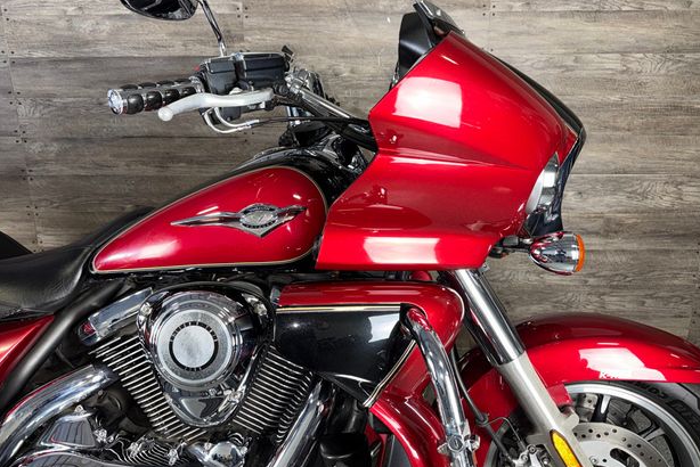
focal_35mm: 26
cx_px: 345
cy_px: 216
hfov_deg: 69.4
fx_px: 506
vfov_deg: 49.6
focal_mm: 6.76
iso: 64
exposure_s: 1/22
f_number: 1.78
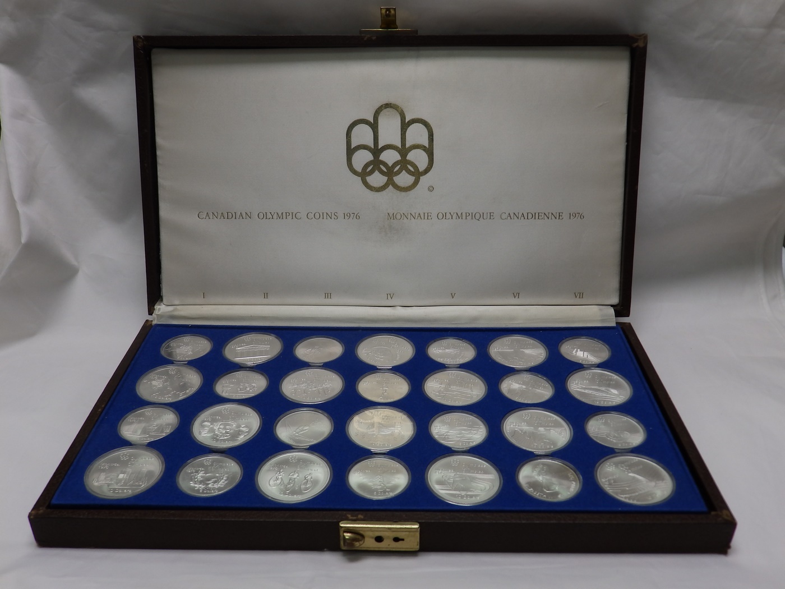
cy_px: 294
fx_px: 726
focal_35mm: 32
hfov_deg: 56.8
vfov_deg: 44.2
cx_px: 392
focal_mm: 5.7
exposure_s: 1/40
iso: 80
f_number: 3.7
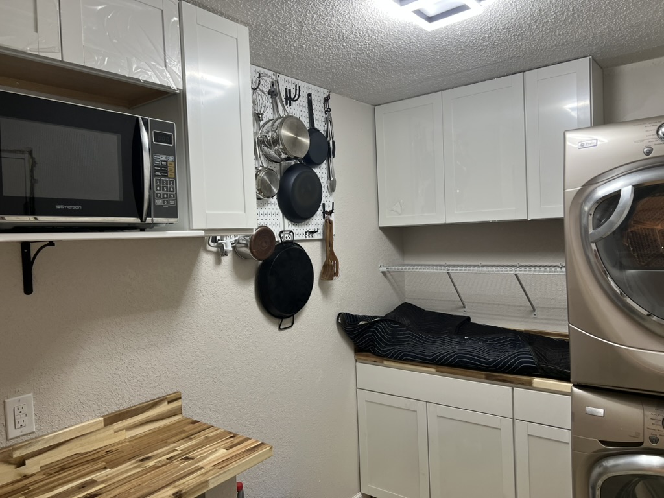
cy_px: 249
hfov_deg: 67.3
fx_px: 499
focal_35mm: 26
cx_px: 332
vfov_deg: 53.1
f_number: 1.5
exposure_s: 1/60
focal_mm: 5.7
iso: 80
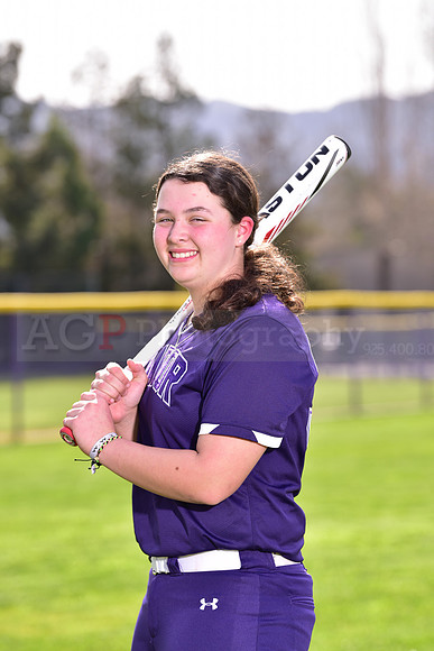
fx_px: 2891
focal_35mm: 160
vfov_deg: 12.8
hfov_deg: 8.6
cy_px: 326
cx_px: 217
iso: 80
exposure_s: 1/250
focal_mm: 160
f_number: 5
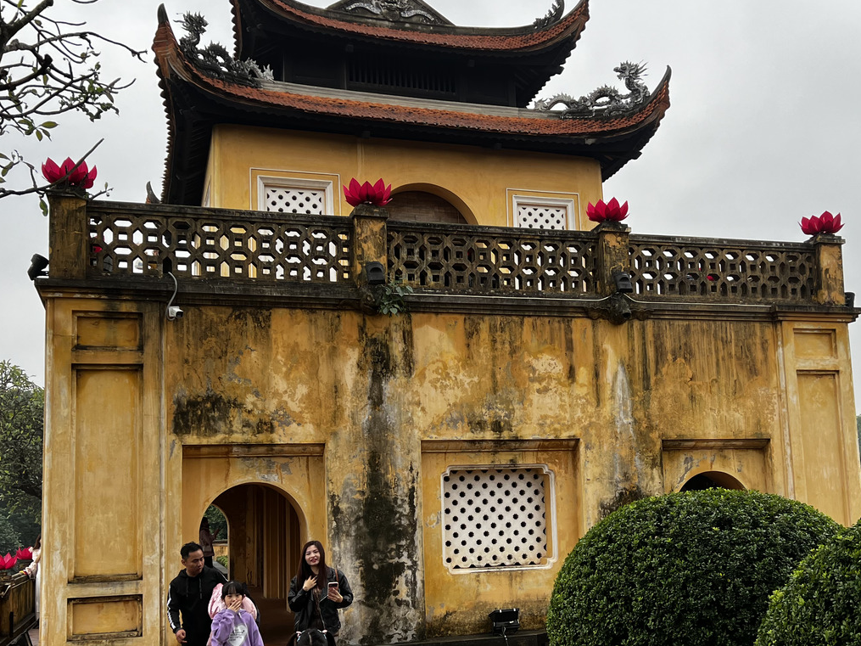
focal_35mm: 41
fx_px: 1020
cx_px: 477
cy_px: 400
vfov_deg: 35.0
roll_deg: +2.1
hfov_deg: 45.7
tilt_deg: +6.3
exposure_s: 1/670
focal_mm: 5.7
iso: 50
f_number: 1.5
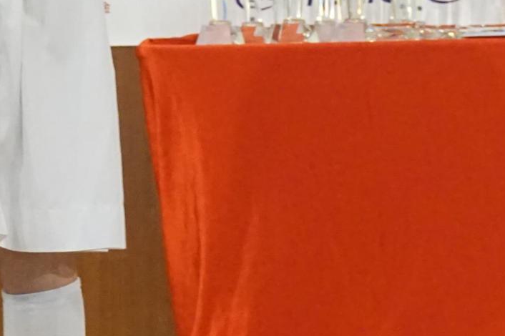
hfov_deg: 8.2
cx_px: -94
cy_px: -173
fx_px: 3505
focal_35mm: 250
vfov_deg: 5.4
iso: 3200
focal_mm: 40
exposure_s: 1/80
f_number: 5.6
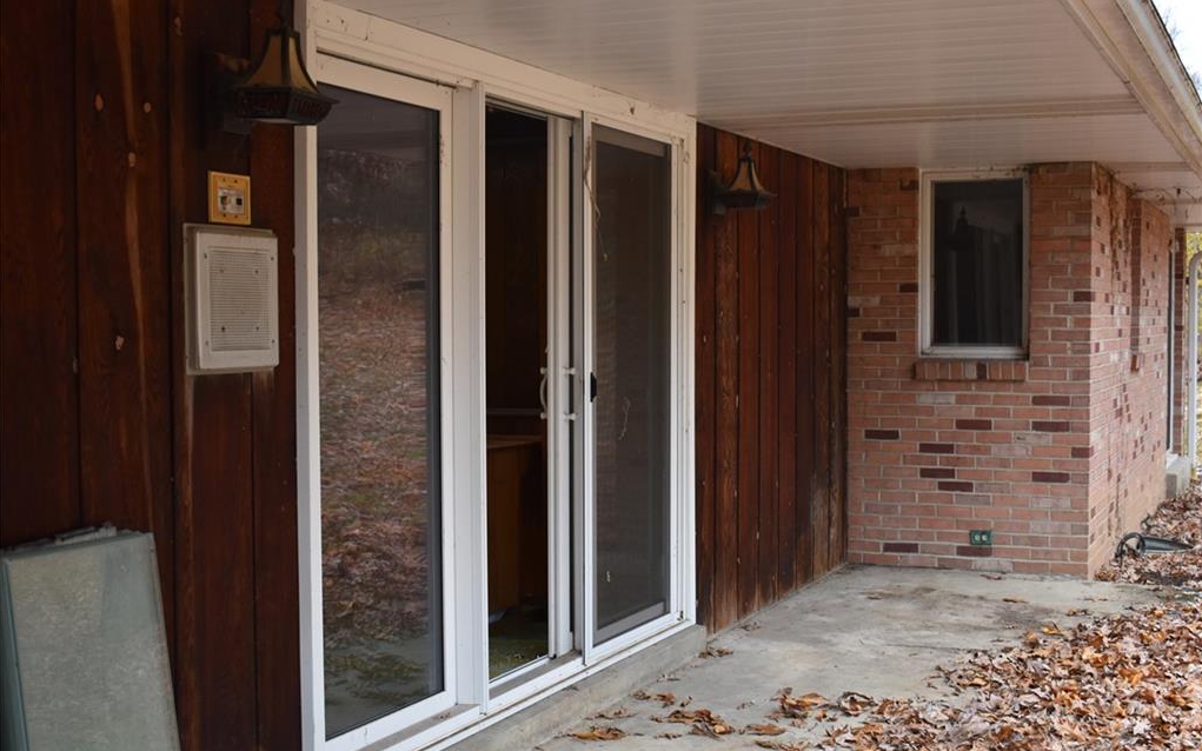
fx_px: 1556
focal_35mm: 48
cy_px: 381
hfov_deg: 42.2
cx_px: 600
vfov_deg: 27.1
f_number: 4.2
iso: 640
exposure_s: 1/60
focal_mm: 31
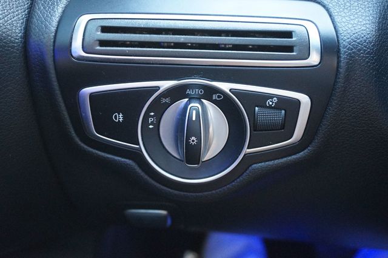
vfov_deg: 31.9
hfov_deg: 46.4
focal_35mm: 42
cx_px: 194
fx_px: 452
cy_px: 129
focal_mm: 28
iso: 3200
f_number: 4.5
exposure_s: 1/50
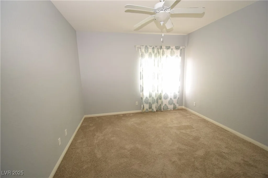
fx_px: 112
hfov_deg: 100.4
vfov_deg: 77.3
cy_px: 89
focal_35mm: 15
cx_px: 134
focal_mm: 10
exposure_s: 1/30
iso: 400
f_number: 4.5
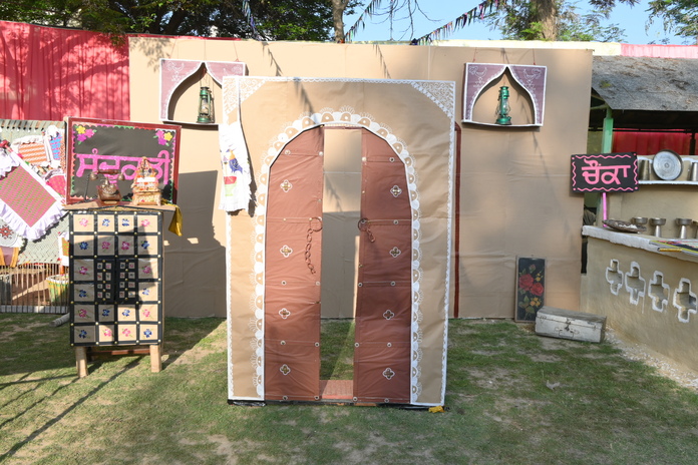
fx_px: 640
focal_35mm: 33
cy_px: 232
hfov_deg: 57.2
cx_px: 349
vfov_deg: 40.0
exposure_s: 1/200
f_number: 9
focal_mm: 22
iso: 200
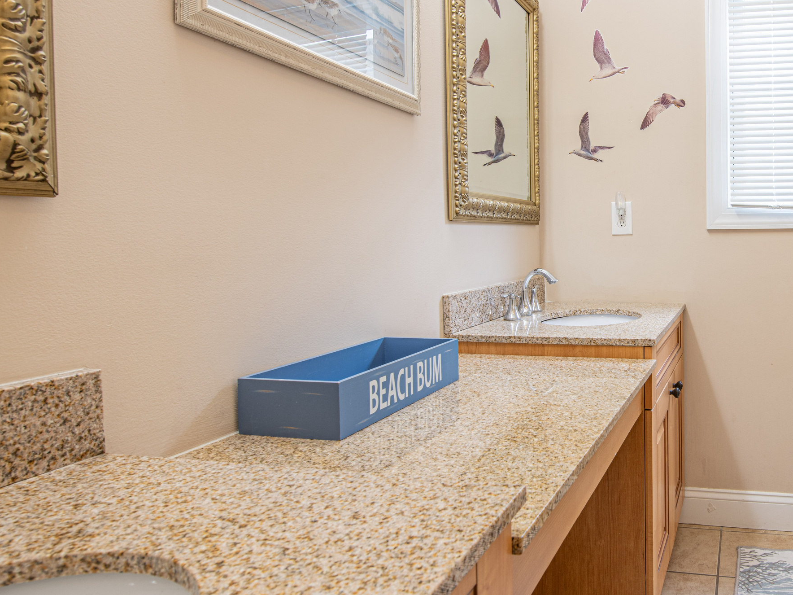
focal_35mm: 26
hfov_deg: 62.0
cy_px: 255
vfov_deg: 52.9
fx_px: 596
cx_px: 628
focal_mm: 14
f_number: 9
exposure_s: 1.3
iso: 64
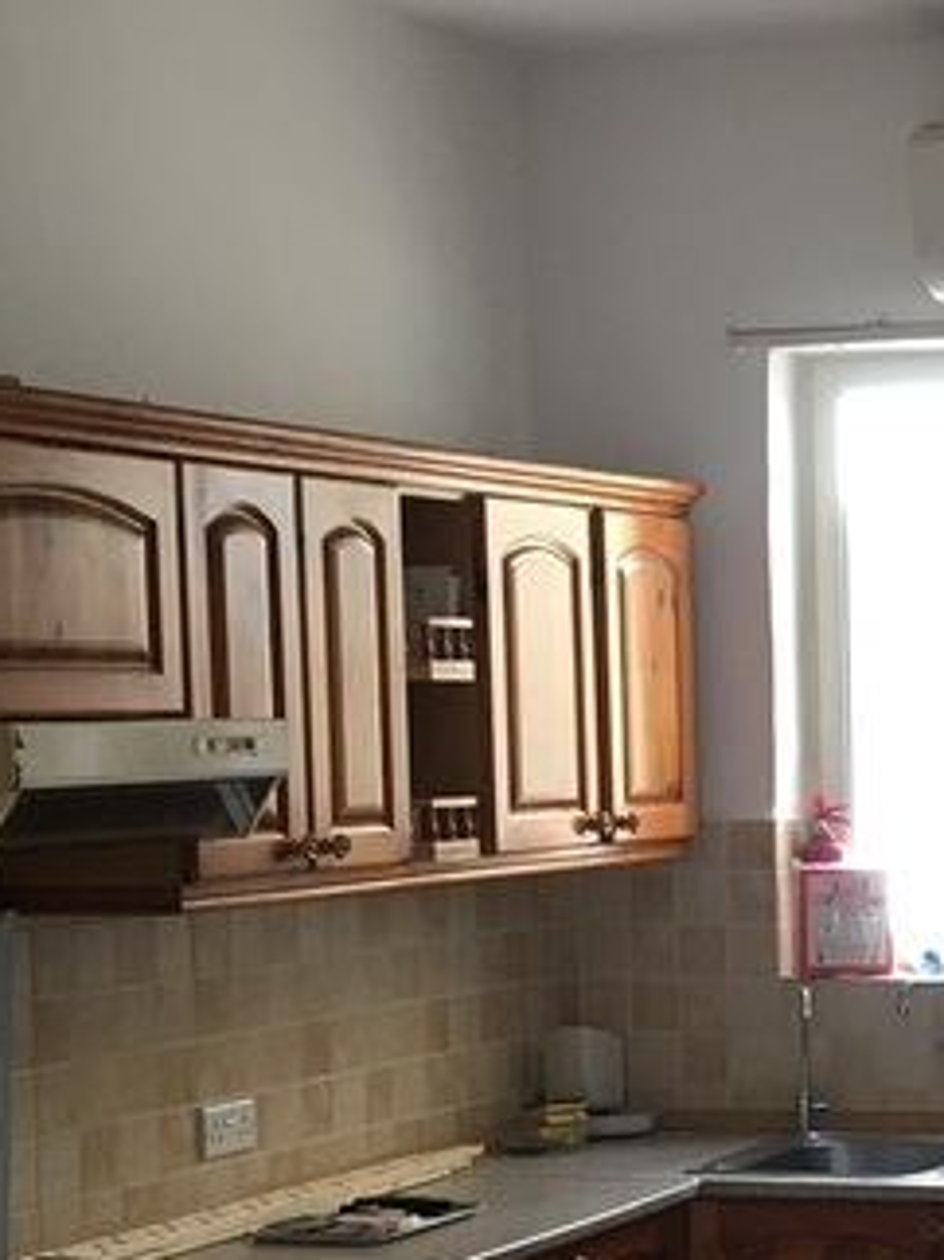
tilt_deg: -3.3
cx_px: 1350
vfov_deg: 21.2
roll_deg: +1.4
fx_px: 3347
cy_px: 932
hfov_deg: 15.0
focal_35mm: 92
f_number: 2.2
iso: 64
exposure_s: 1/33
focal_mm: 4.15
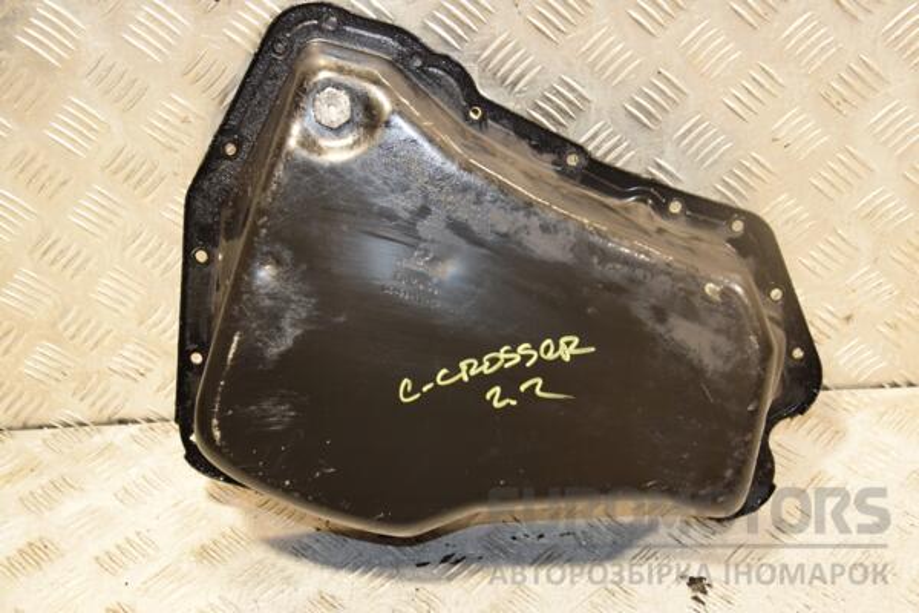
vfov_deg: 23.8
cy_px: 306
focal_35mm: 57
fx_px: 1455
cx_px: 460
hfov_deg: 35.1
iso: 800
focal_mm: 38
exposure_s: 1/80
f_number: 5
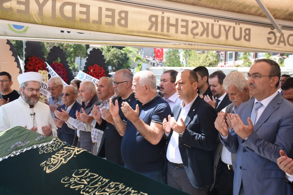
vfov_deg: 28.1
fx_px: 391
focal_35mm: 48
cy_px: 98
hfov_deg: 41.1
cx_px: 146
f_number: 6.3
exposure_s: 1/160
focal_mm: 32
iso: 100
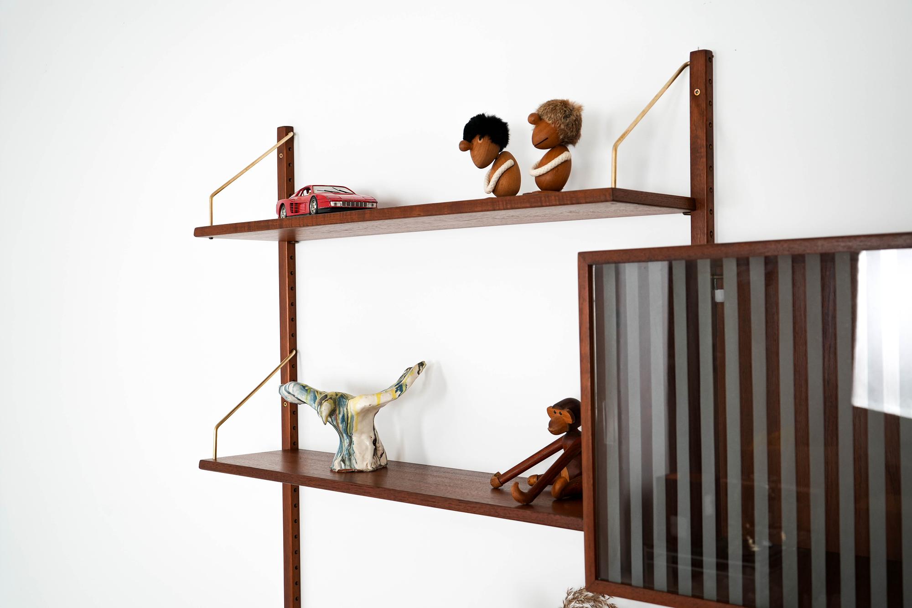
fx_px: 1064
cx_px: 456
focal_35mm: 42
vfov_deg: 31.9
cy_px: 304
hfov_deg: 46.4
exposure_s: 1/30
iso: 800
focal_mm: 42
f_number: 5.6
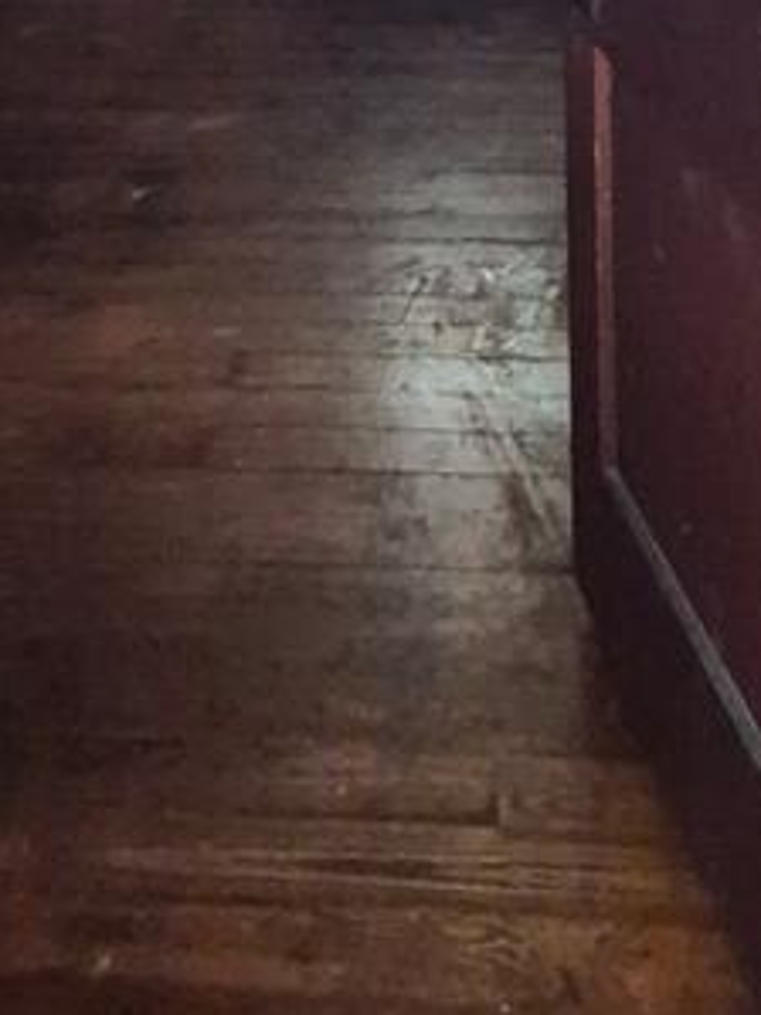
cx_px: 448
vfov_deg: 31.0
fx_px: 1379
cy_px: -319
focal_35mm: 47
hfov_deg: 30.8
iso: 1250
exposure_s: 1/60
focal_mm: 1.74
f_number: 2.2
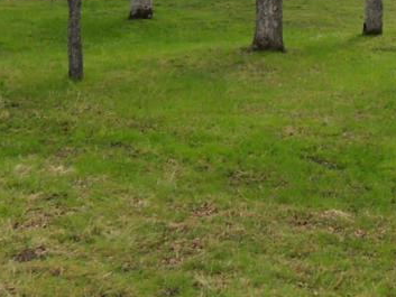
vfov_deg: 16.0
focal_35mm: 87
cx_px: 516
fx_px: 996
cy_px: -106
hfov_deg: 20.5
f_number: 3.1
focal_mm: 5.3
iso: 100
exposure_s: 1/640
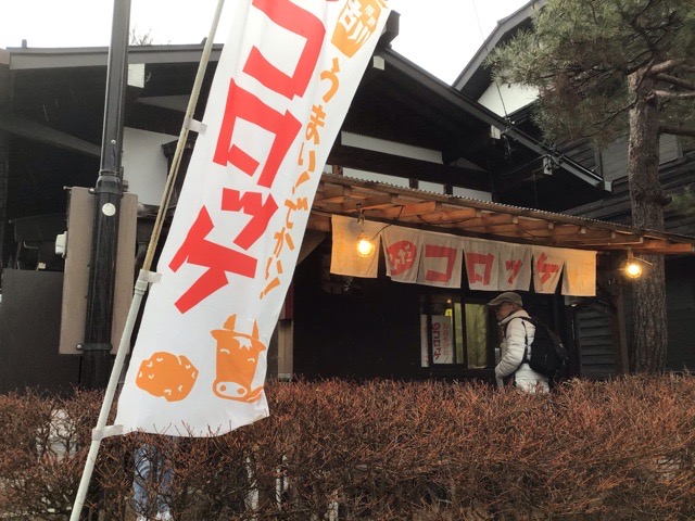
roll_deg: +0.4
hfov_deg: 58.4
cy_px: 260
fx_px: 622
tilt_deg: +10.0
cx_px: 348
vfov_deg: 45.4
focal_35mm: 31
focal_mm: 3.3
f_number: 2.4
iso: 40
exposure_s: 1/120
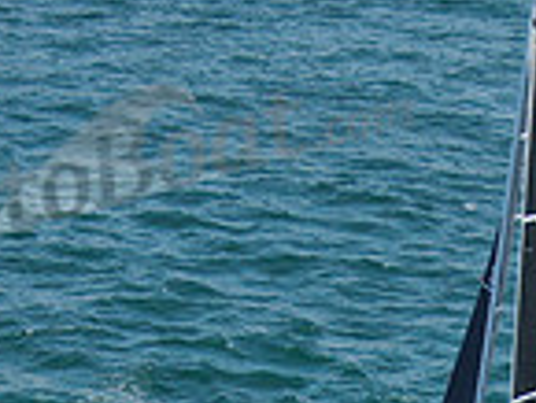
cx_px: 632
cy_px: 712
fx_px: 2975
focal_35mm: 192
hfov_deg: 10.1
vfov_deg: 7.5
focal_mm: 8.6
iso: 100
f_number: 3.8
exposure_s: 1/640
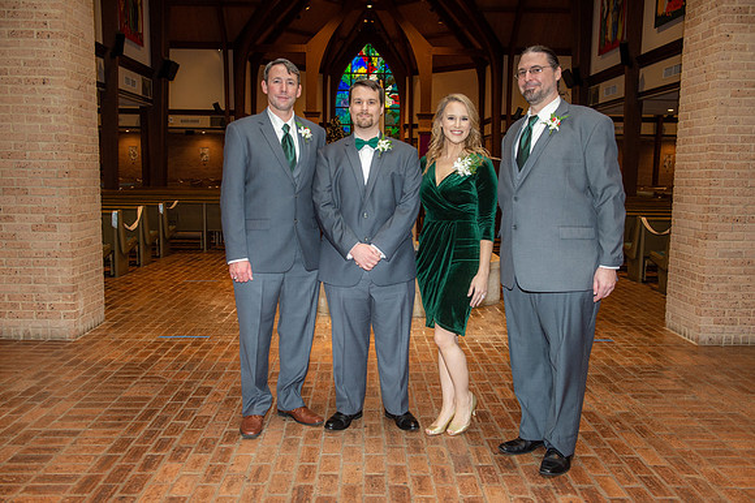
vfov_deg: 41.1
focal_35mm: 32
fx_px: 671
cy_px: 252
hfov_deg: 58.7
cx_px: 378
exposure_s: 1/125
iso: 1250
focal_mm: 32
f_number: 5.6
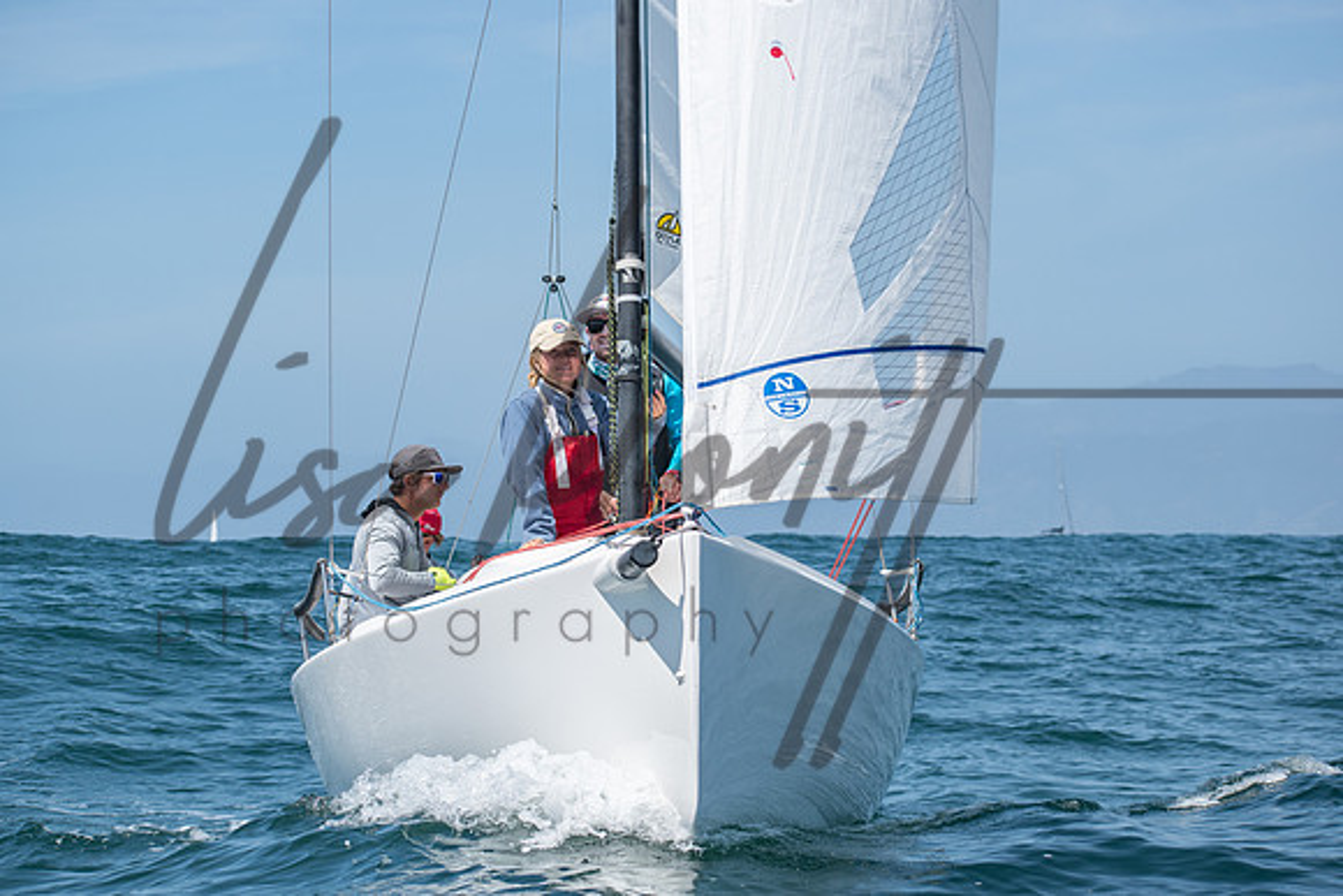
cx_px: 672
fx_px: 4023
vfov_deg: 12.7
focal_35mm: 108
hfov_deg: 19.0
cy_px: 448
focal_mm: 70
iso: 200
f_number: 6.3
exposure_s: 1/1000
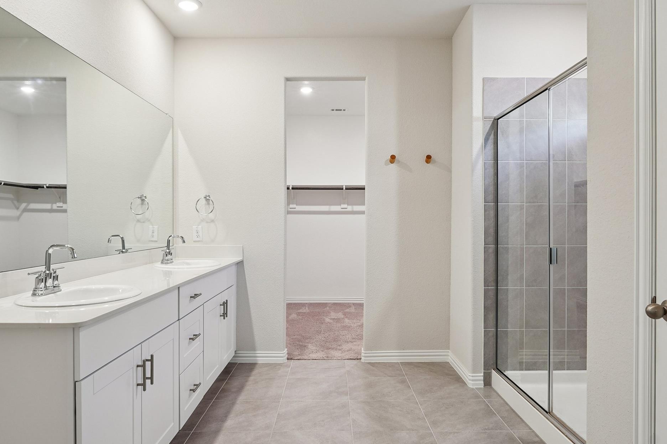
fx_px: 426
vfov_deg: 55.1
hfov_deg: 76.1
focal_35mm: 23
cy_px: 214
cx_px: 336
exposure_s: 1/3.33
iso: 100
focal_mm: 14
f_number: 9
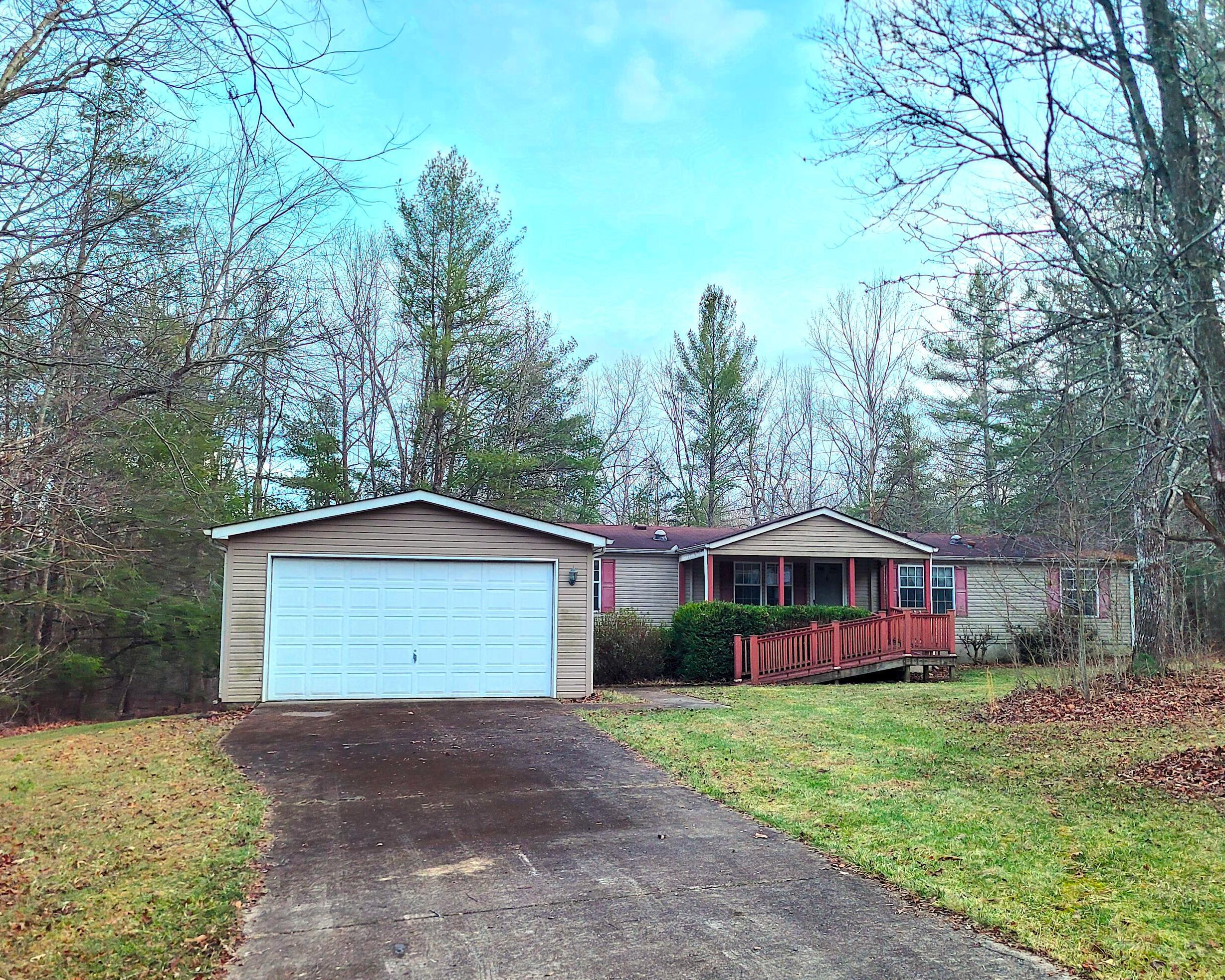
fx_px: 1124
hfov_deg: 57.2
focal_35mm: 31
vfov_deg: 47.0
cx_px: 635
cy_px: 541
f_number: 1.8
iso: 160
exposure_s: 1/120
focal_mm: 5.4
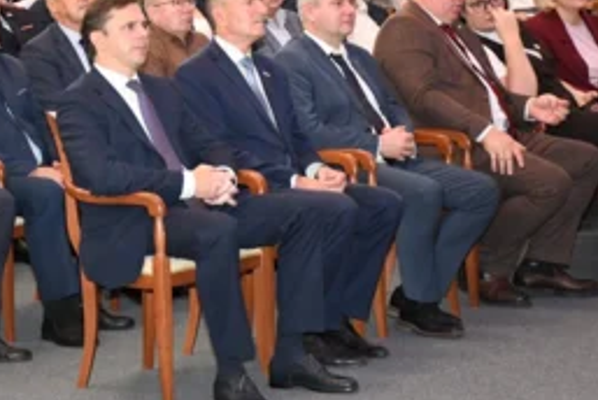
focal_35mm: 140
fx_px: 2328
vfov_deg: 9.8
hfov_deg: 14.6
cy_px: 108
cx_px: 191
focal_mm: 60
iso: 5000
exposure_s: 1/80
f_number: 5
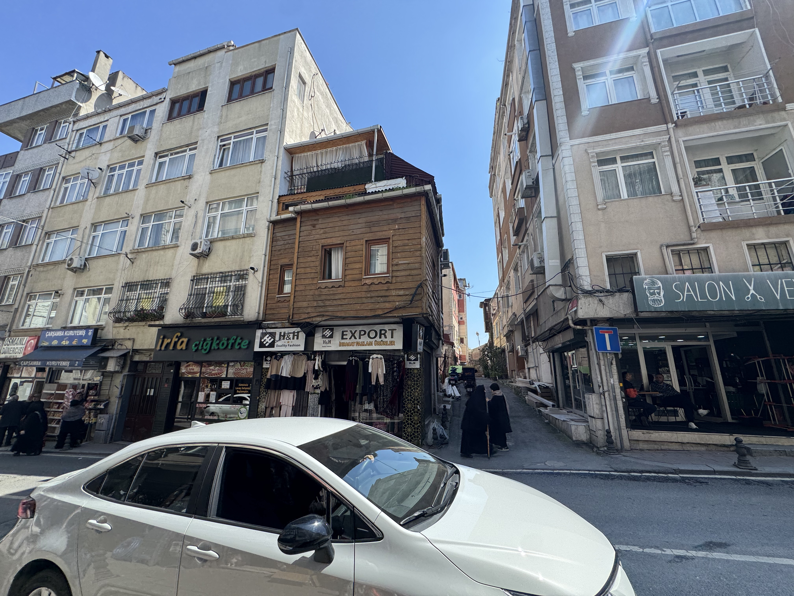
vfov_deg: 85.7
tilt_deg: +15.4
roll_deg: -0.5
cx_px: 397
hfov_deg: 102.1
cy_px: 298
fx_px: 321
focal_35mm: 14
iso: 40
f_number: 2.2
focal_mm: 2.22
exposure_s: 1/620
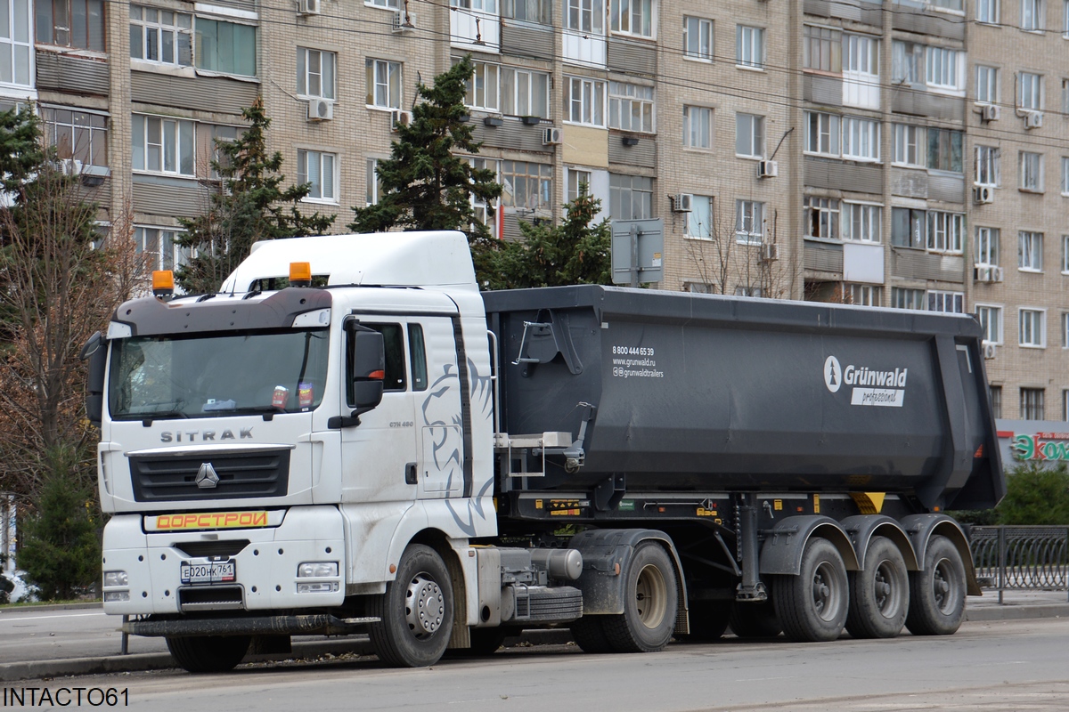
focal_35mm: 135
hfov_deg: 15.2
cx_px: 534
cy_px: 356
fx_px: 4008
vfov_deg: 10.2
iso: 200
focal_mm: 90
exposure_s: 1/160
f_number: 6.3
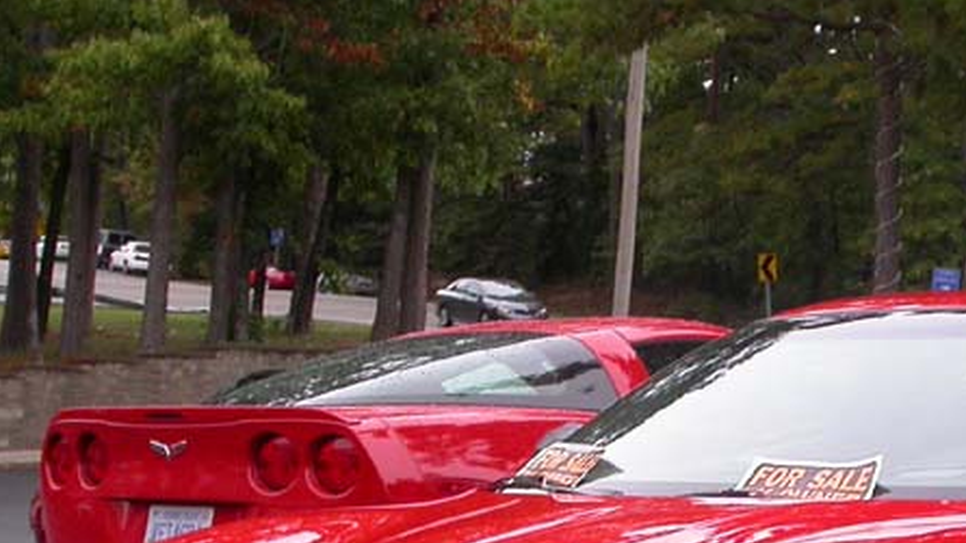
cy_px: 478
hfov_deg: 22.3
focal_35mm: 95
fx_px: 2434
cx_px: 684
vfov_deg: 12.7
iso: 100
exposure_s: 1/110
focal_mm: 7.85
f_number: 4.7
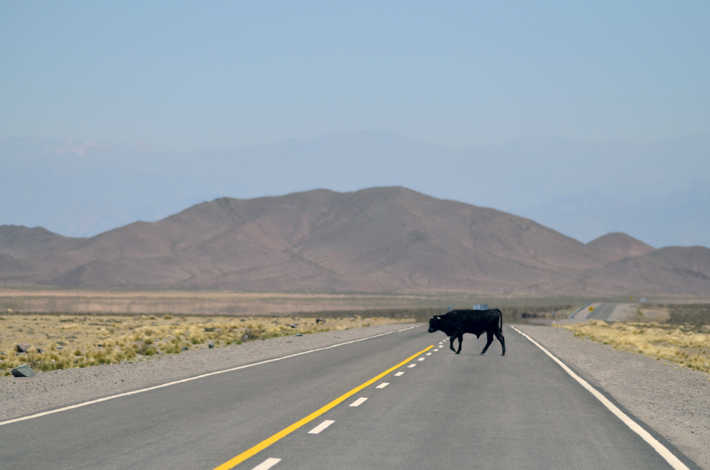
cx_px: 355
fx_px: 4576
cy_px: 235
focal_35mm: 232
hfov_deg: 8.9
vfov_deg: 5.9
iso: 320
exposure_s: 1/2000
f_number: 5.6
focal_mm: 155
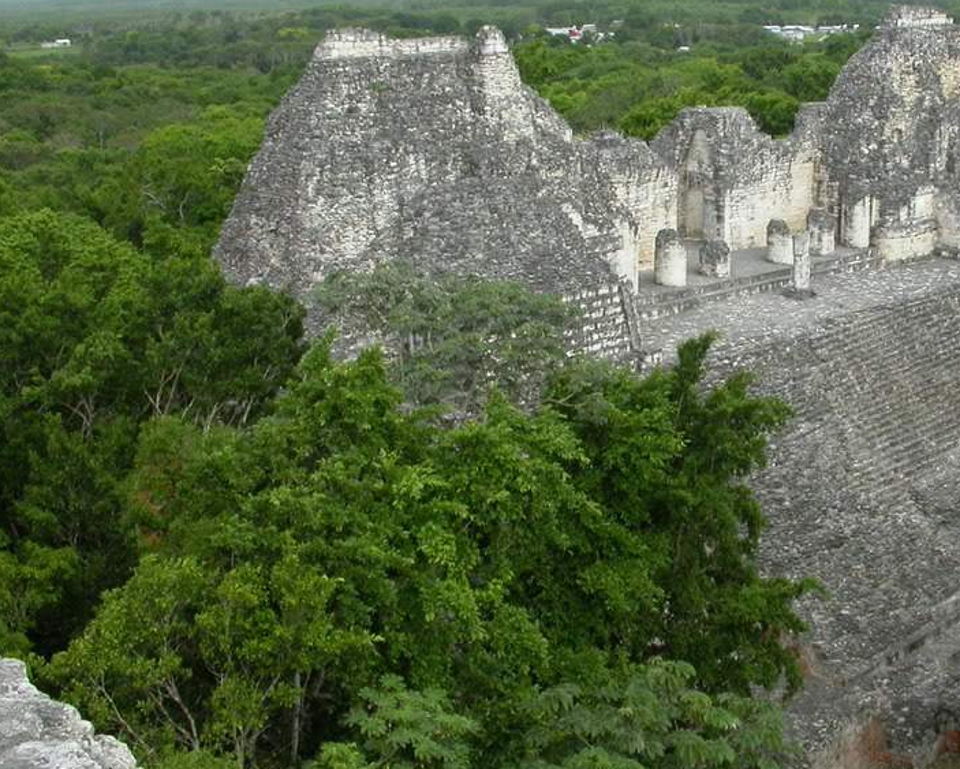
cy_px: 337
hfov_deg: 34.3
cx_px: 673
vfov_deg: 28.1
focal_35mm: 54
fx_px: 1535
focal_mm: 7.85
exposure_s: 1/232
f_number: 6
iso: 100
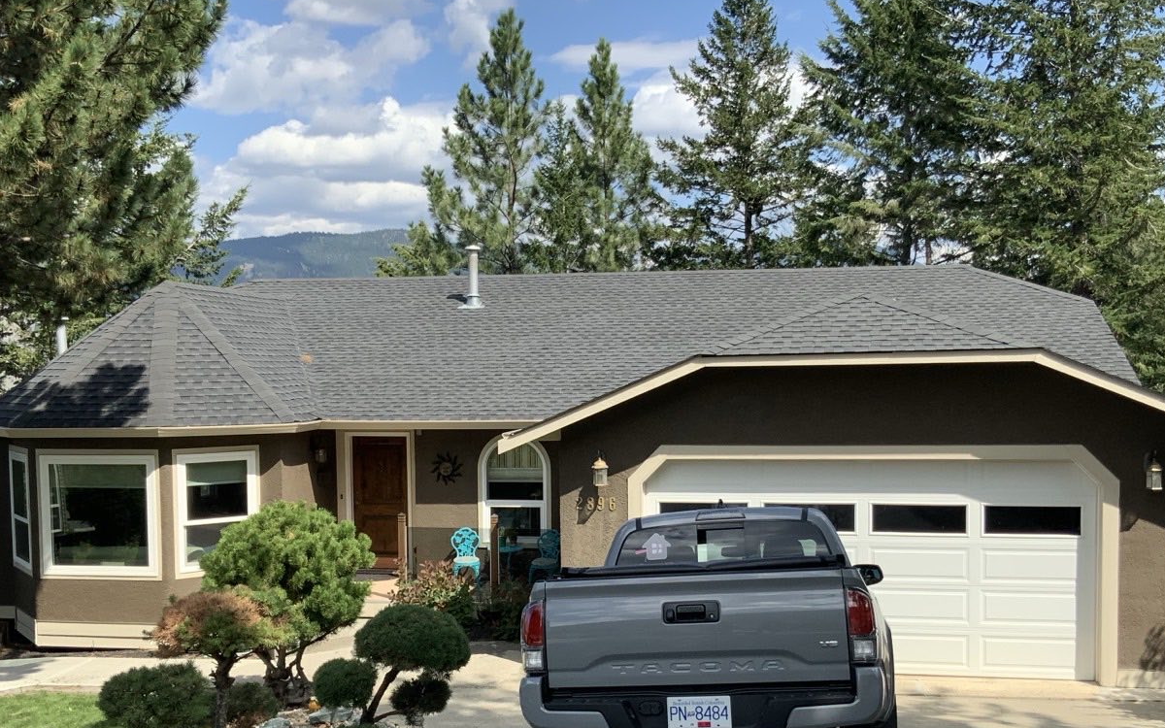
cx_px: 589
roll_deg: +1.1
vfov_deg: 31.1
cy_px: 448
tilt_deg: -4.0
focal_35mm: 41
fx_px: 1302
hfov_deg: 48.2
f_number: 1.8
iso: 16
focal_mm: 3
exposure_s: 1/1221
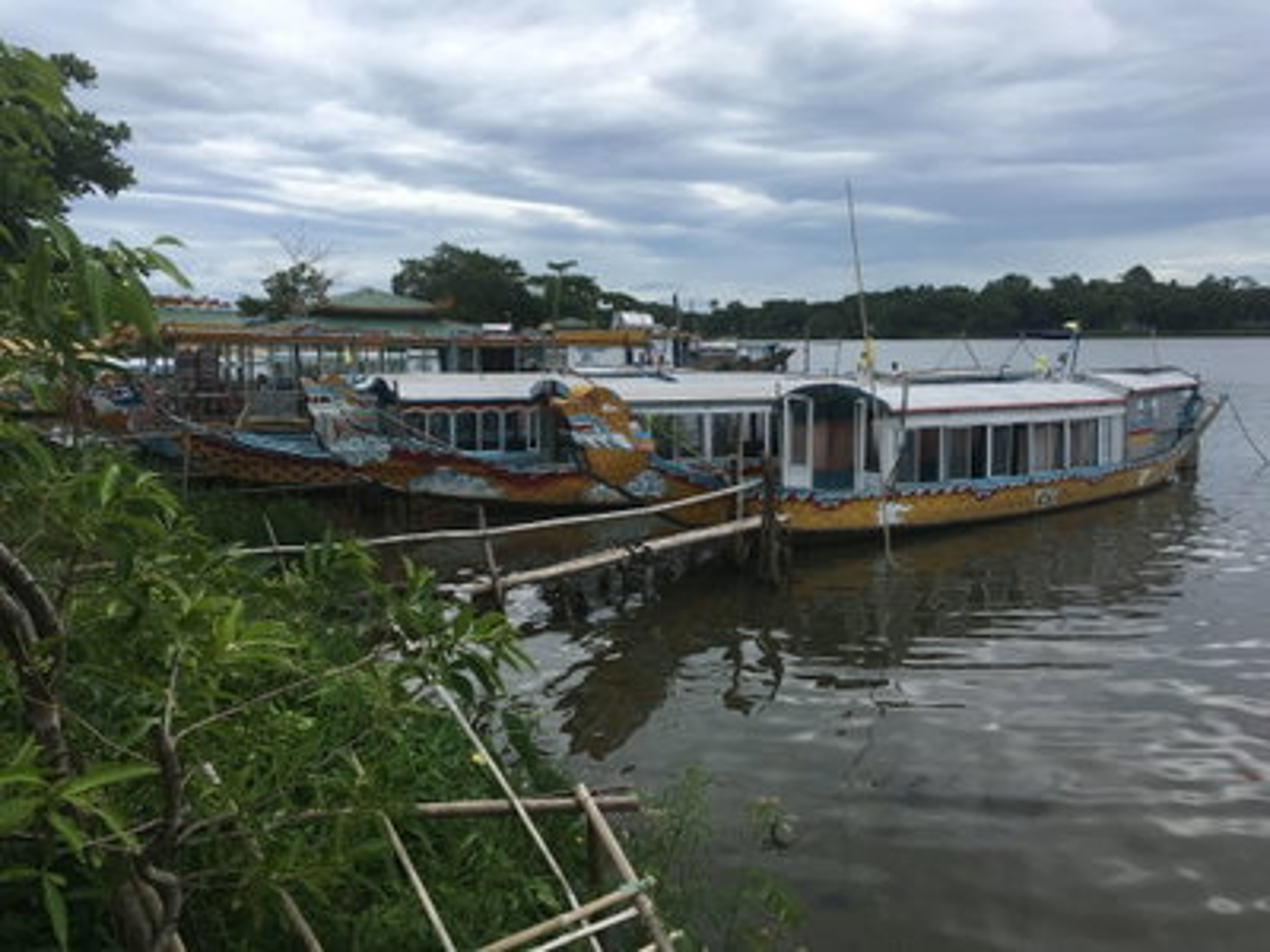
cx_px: 635
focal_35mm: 29
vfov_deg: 48.2
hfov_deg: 61.7
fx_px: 1064
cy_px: 476
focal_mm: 4.15
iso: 25
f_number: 2.2
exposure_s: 1/1748
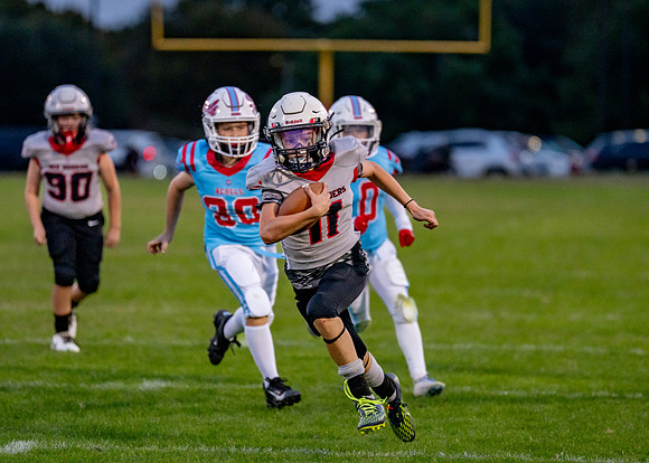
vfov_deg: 5.1
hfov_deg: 7.2
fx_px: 5151
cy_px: 229
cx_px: 334
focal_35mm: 280
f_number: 2.8
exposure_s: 1/1000
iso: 2000
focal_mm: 200
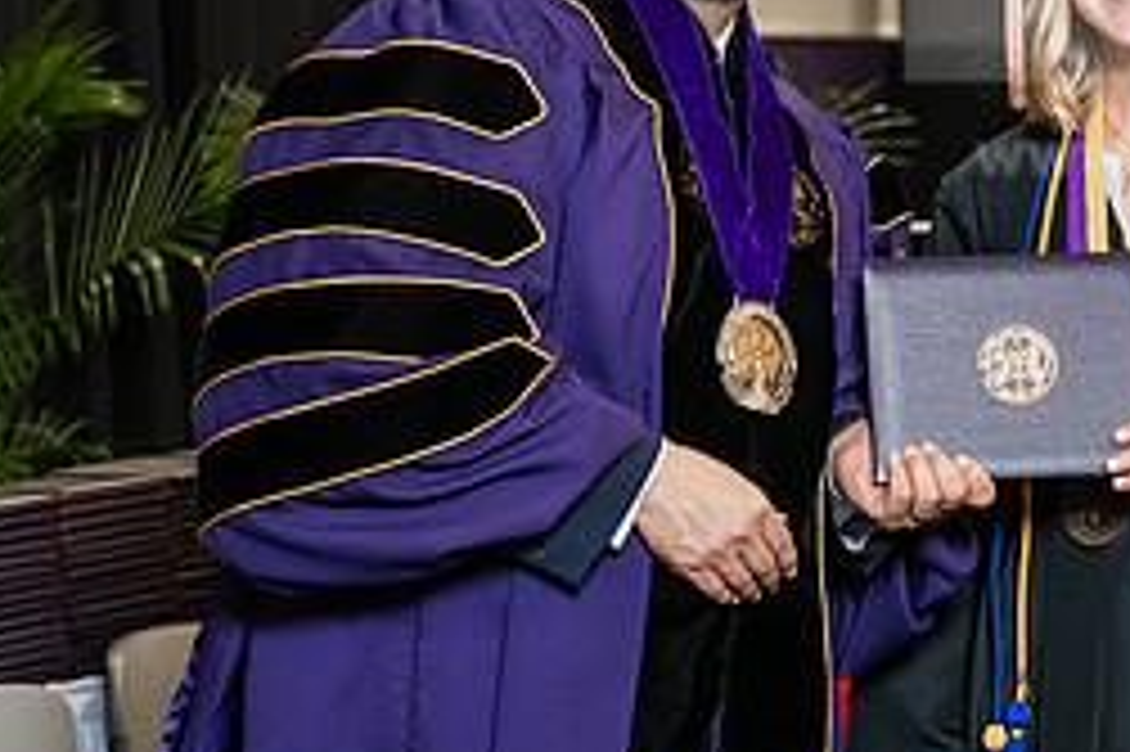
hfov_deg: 12.7
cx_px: 770
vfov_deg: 8.5
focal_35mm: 162
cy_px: 250
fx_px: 5081
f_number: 5
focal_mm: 70
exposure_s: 1/200
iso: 2500
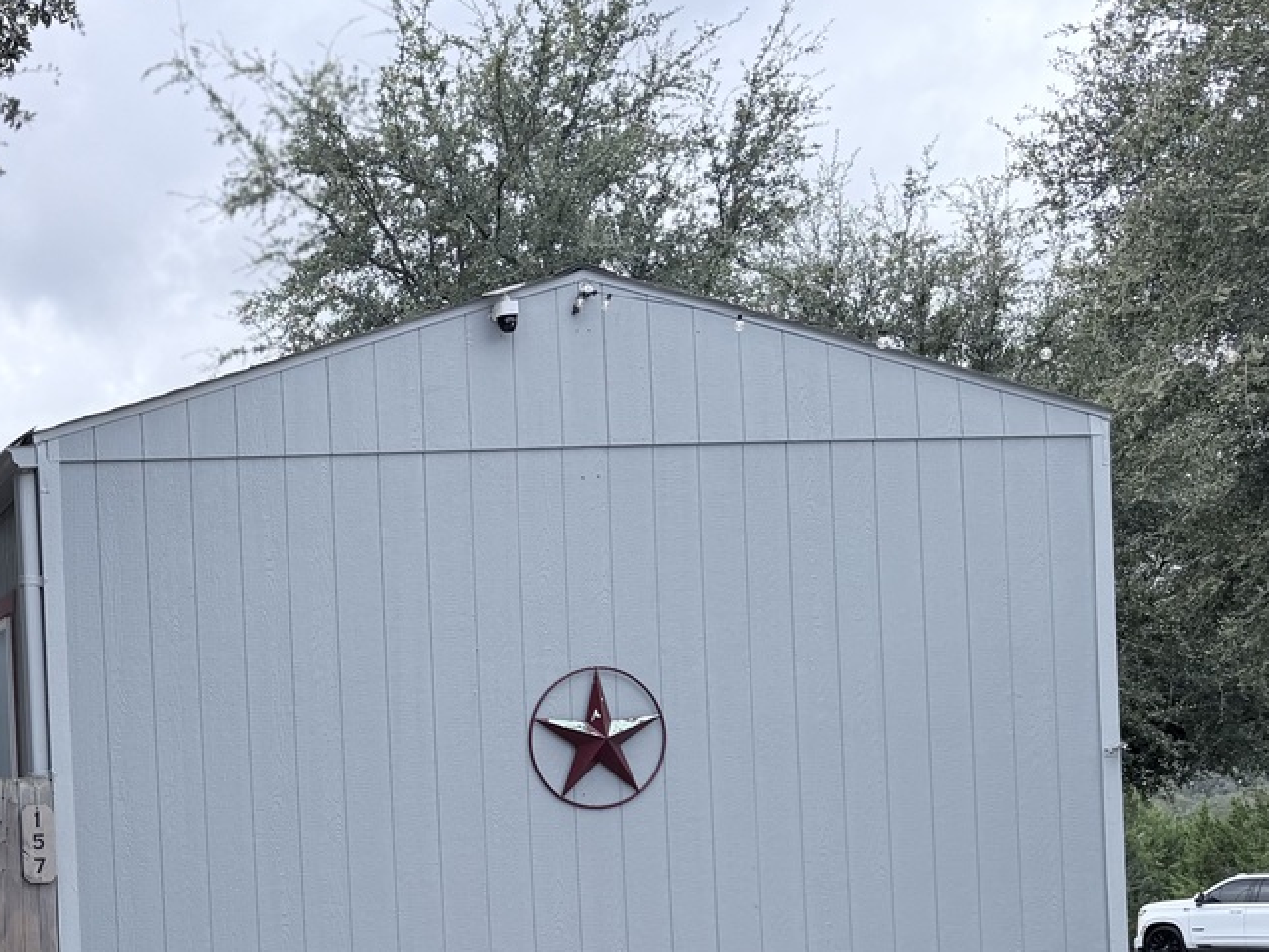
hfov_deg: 32.7
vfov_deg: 26.3
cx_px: 10
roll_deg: +2.4
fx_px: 1980
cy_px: 821
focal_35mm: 54
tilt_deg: -0.3
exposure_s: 1/2445
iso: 100
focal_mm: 6.76
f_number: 1.78
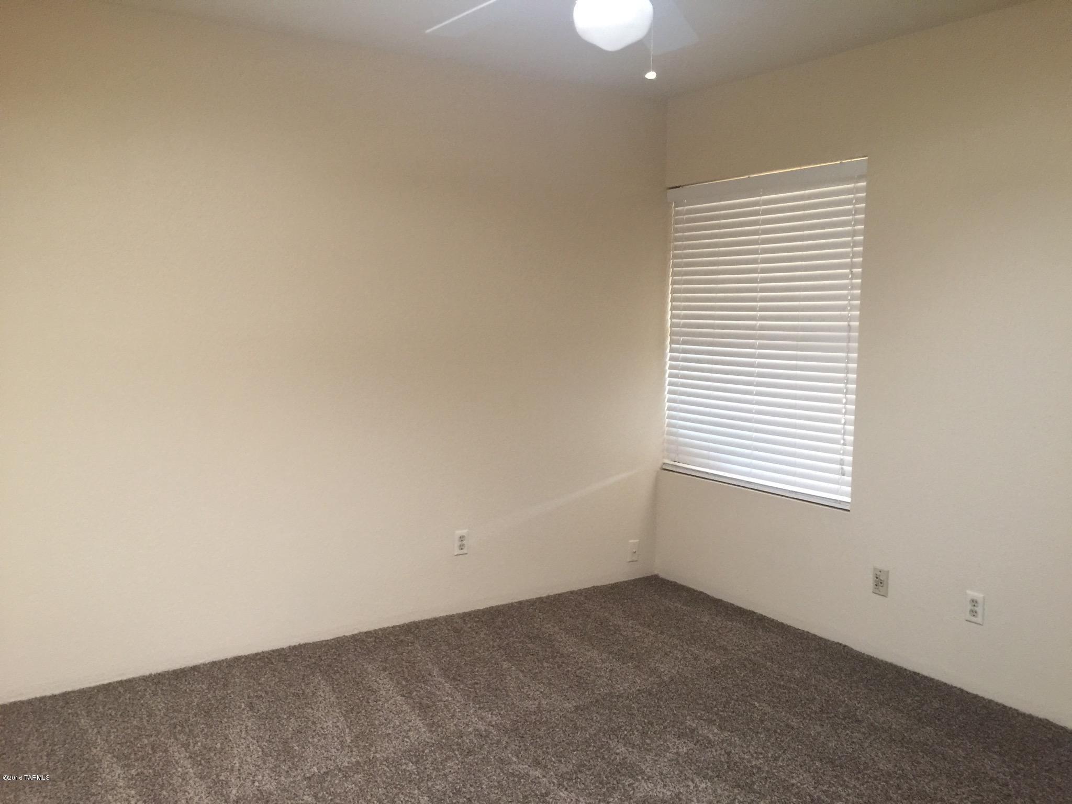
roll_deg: -1.6
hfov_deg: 61.7
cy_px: 402
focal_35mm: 29
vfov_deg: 48.2
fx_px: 898
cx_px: 536
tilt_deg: -3.3
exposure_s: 1/15
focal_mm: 4.15
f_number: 2.2
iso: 80
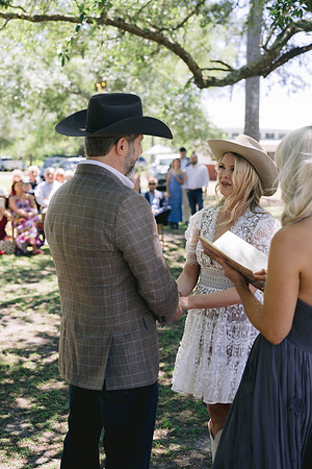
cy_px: 234
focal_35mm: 50
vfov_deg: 39.6
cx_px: 156
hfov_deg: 27.0
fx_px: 650
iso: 400
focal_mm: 50
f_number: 3.2
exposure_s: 1/1250
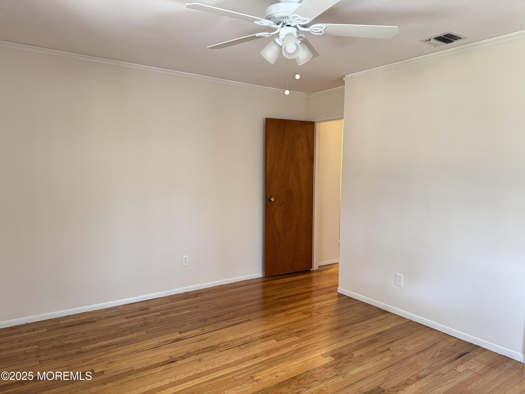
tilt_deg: -5.0
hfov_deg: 71.6
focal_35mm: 24
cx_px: 262
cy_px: 197
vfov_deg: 56.8
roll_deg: -0.5
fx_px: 364
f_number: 1.78
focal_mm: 6.76
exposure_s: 1/60
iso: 400
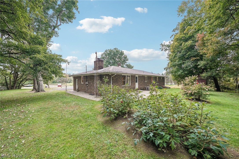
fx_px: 80
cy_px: 80
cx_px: 120
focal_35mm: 12
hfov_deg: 112.6
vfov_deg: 89.9
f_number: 4
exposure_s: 1/30
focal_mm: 12
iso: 160
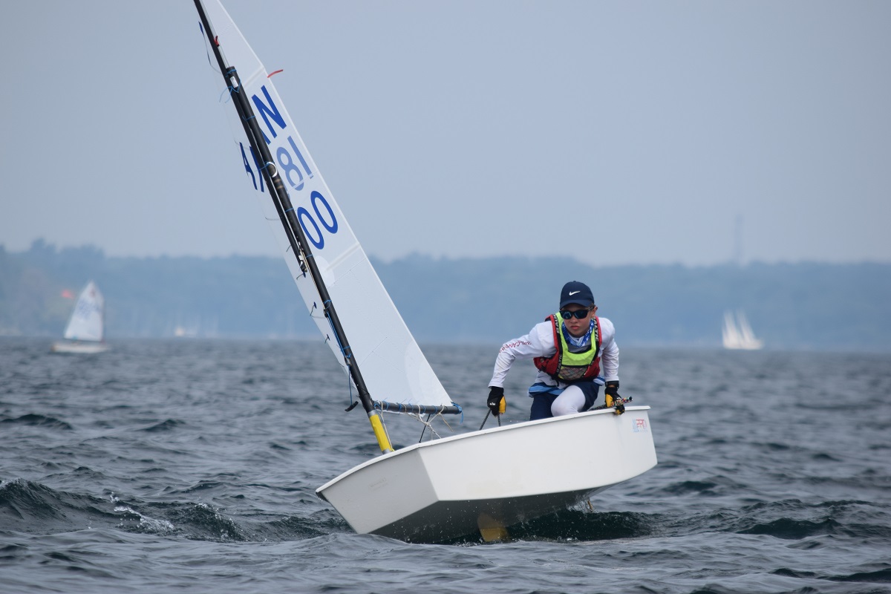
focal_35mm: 450
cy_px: 297
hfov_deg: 4.6
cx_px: 446
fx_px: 11137
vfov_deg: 3.1
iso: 200
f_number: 7.1
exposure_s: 1/800
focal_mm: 300
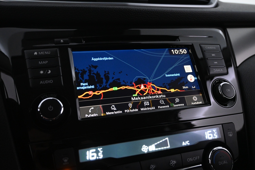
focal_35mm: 34
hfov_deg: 56.1
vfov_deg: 39.1
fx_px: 239
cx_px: 128
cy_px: 85
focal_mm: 22.5
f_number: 4
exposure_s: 1/50
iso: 3200
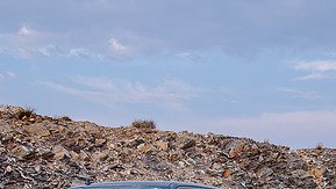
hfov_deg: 21.7
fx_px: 874
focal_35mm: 98
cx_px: 215
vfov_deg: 12.2
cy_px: 205
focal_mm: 44
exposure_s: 1/200
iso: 200
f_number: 5.6
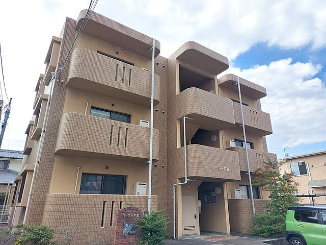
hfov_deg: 71.6
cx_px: 163
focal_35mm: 24
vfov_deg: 56.8
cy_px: 122
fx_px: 226
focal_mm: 5.23
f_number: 1.8
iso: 25
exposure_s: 1/168
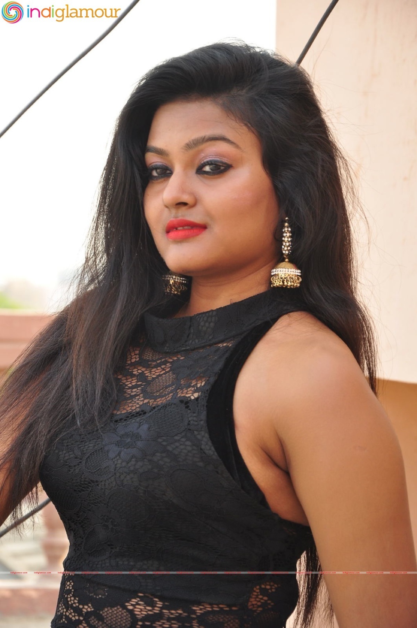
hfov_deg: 9.3
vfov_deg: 14.0
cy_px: 314
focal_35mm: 147
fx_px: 2562
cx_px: 208
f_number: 7.1
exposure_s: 1/125
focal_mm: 98
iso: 400
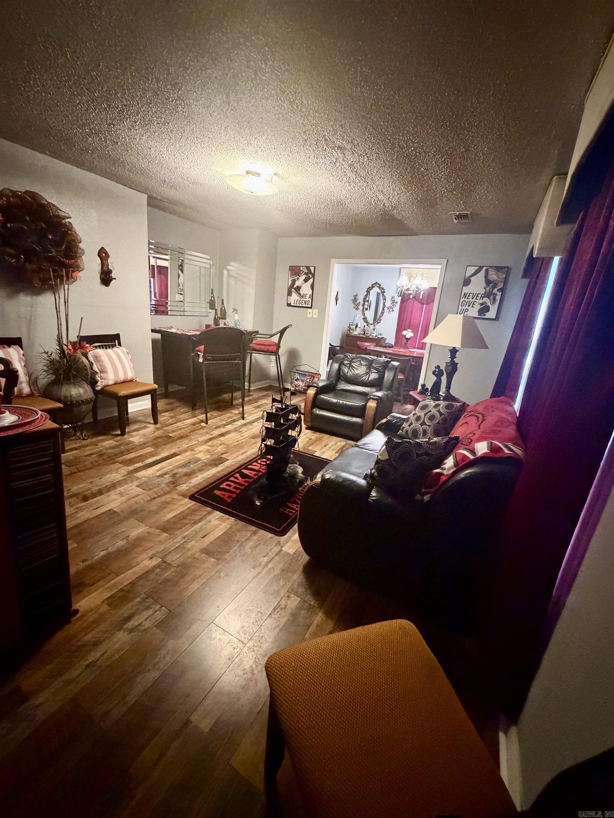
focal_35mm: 14
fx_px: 331
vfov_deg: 102.1
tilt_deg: -16.5
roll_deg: -5.0
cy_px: 409
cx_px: 307
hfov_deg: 85.7
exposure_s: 1/40
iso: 1250
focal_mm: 2.22
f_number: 2.2
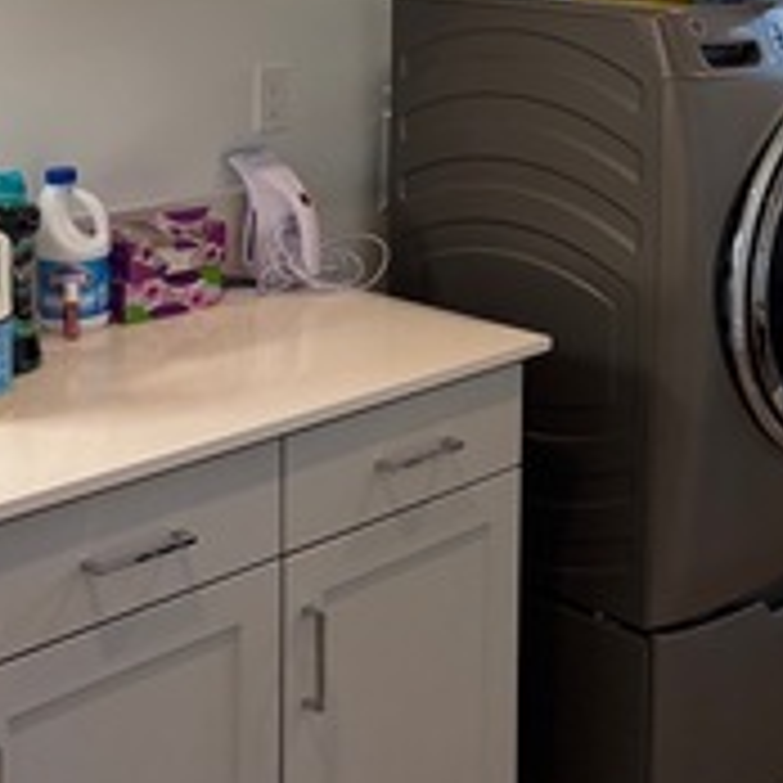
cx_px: 605
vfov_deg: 25.0
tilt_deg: -2.9
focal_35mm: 66
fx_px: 1689
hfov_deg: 25.7
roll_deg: -1.6
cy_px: 18
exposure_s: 1/120
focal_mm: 5.96
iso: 125
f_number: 1.6
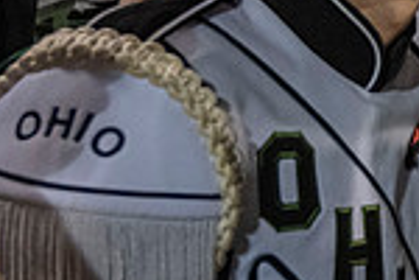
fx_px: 1082
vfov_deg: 14.3
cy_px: -38
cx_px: 729
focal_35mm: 93
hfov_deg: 18.0
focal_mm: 24
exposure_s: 1/500
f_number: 4
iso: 3200
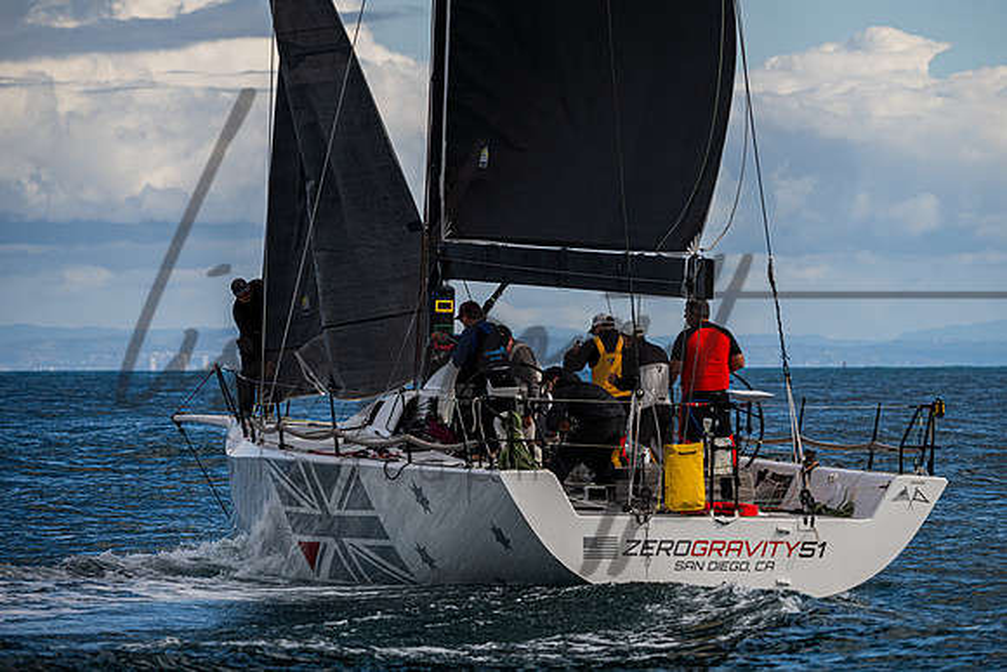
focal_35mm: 270
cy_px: 313
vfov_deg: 5.1
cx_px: 562
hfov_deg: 7.6
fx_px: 7550
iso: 400
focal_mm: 220
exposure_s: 1/3200
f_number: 5.6
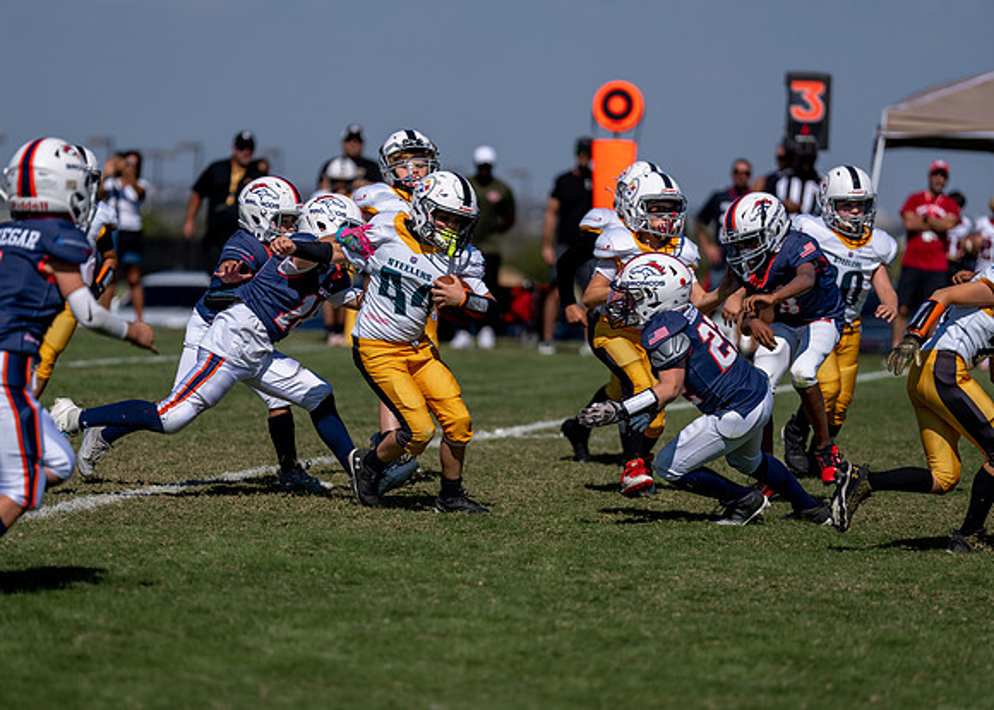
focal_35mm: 220
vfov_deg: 6.6
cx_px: 466
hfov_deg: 9.2
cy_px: 370
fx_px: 6197
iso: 100
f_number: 2.8
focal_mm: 200
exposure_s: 1/5000
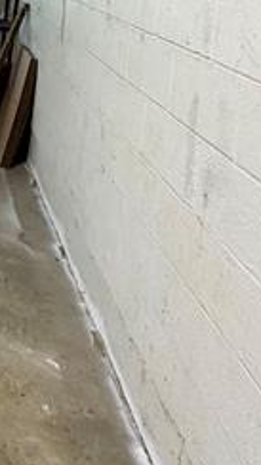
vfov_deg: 38.7
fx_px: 591
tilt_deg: -6.8
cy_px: 15
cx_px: -219
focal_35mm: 48
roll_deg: -1.2
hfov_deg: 18.7
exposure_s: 1/60
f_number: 2.2
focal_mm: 2.22
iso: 320
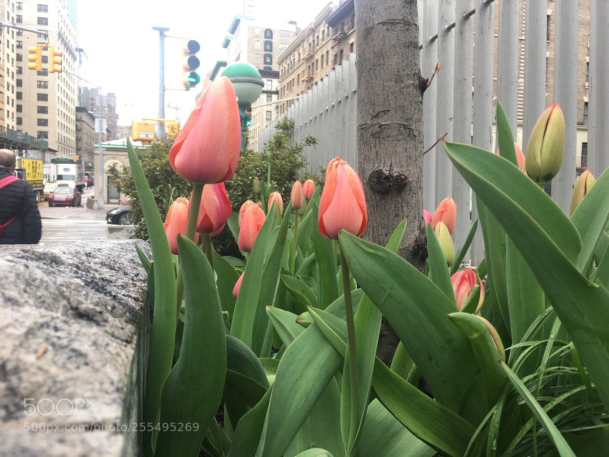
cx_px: 304
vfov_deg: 48.2
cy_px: 228
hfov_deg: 61.7
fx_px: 510
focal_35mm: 29
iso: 25
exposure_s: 1/40
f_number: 2.2
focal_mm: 4.15
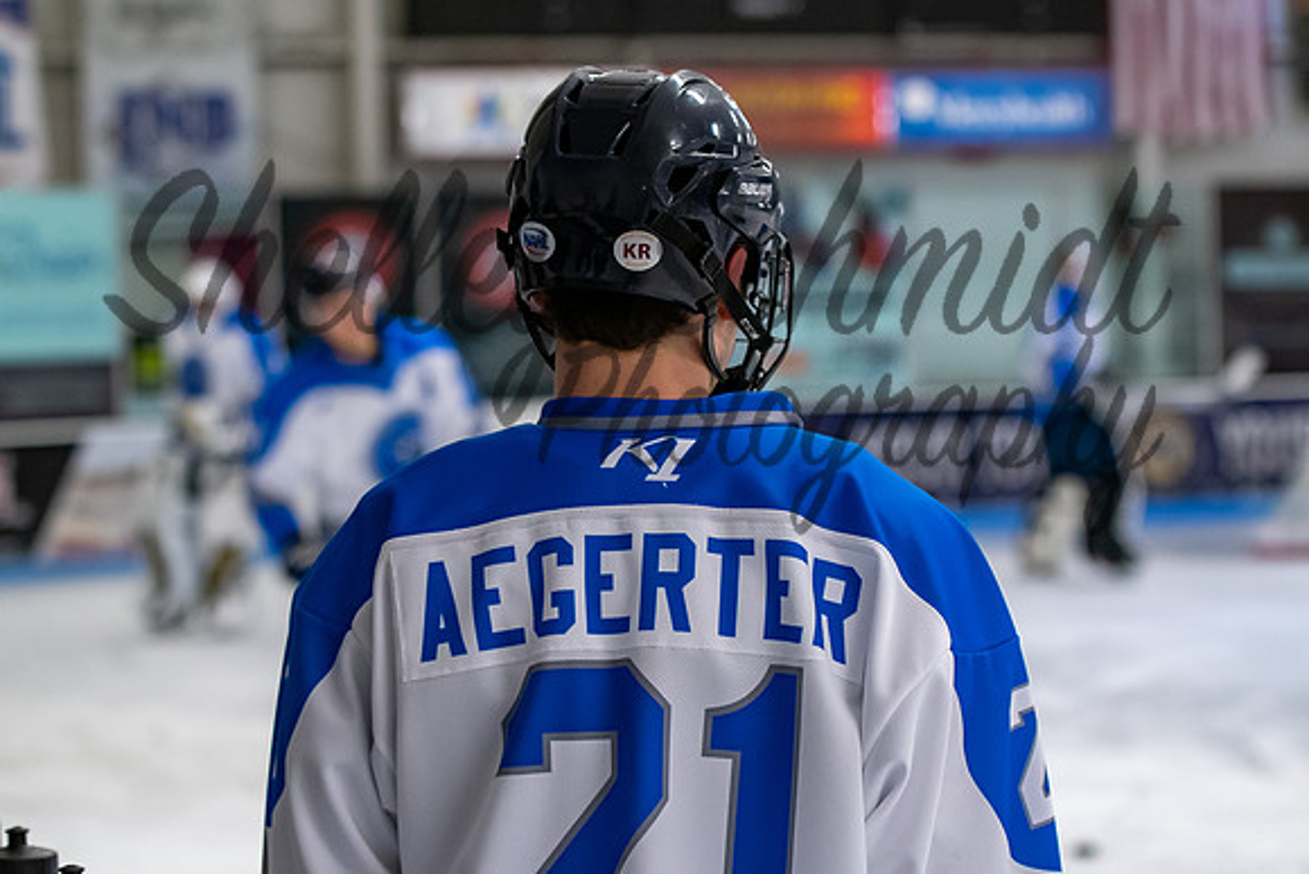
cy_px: 437
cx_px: 654
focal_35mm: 105
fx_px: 3819
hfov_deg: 19.5
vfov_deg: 13.0
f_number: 3.2
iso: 2000
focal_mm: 70
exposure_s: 1/800
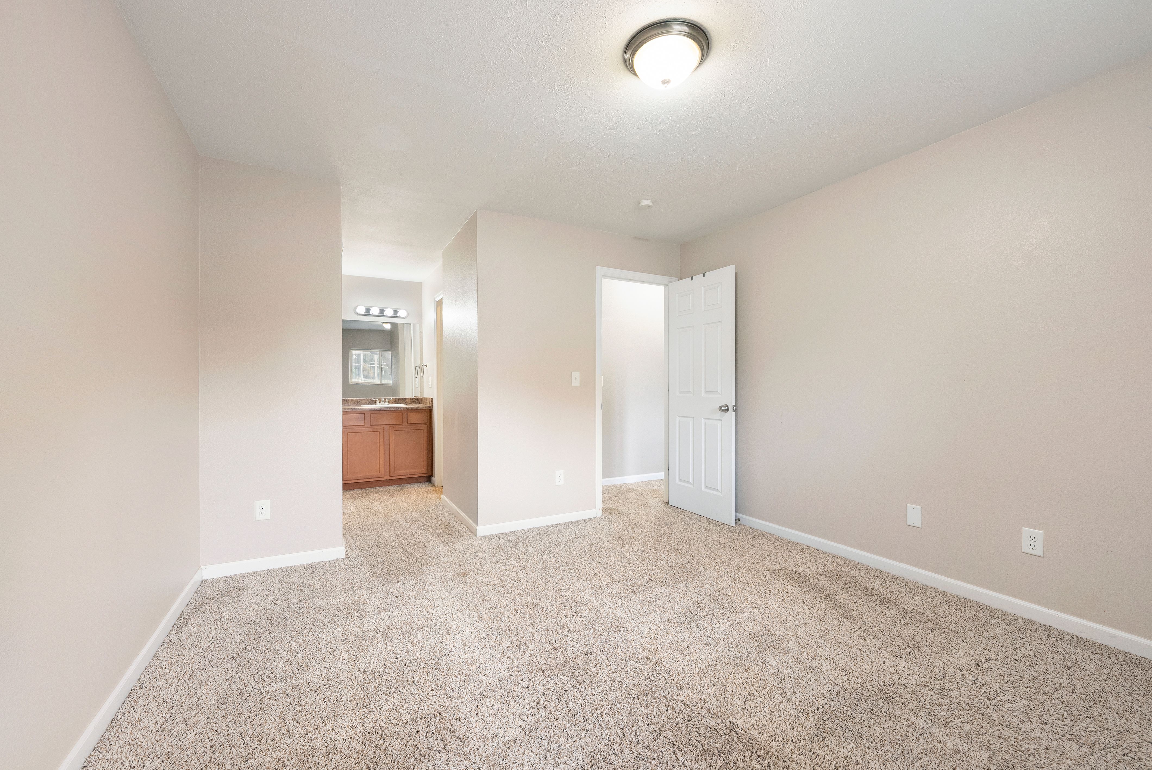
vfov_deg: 81.3
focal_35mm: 14
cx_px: 576
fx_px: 448
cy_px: 385
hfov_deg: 104.2
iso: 800
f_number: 8
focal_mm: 14
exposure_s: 1/10
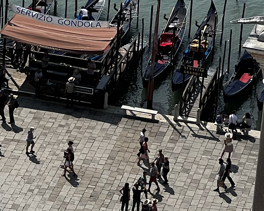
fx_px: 2290
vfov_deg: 5.3
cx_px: -60
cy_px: 92
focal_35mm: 293
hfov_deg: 6.6
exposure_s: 1/1119
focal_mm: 9
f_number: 2.8
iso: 32
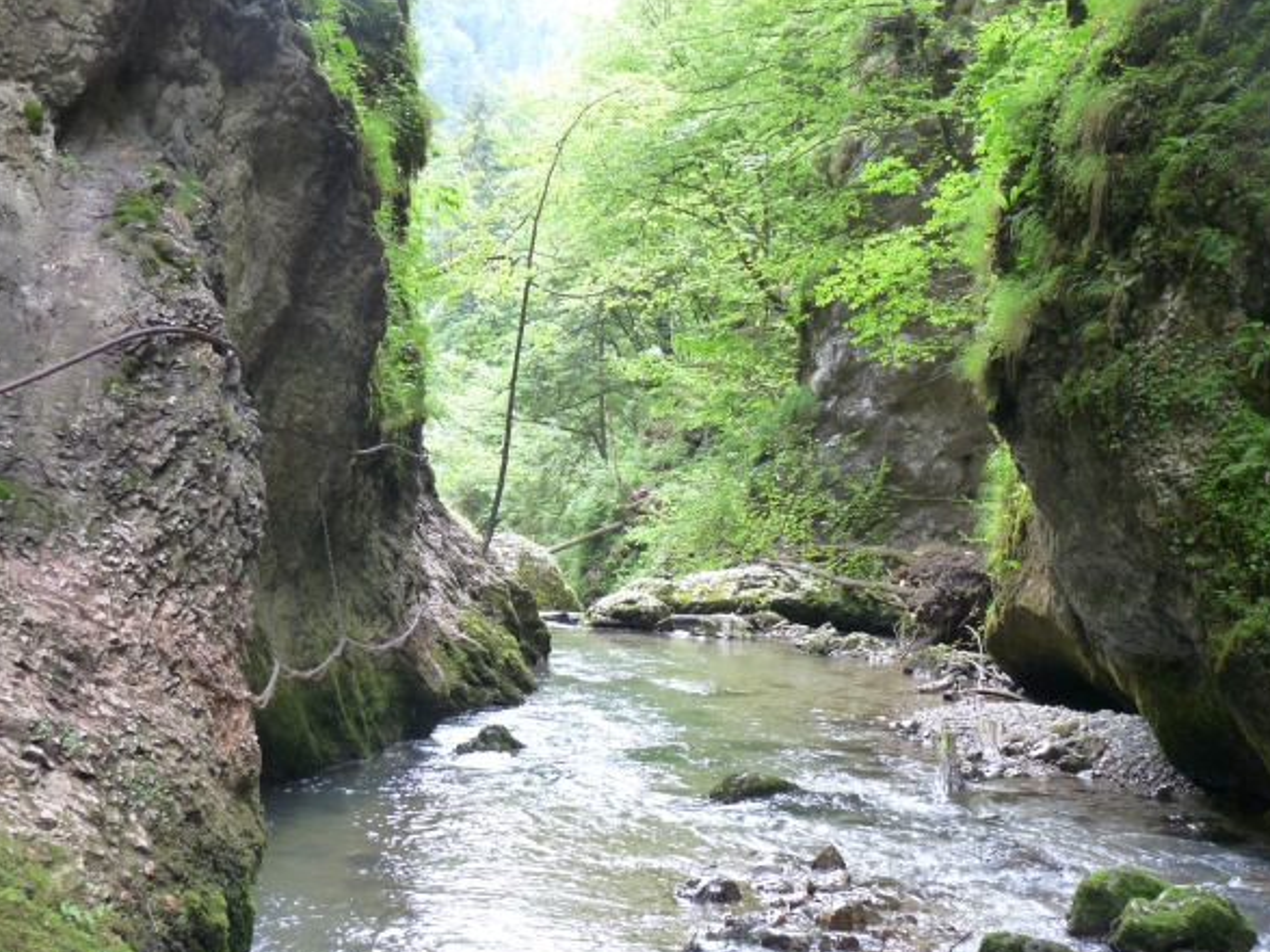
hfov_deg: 39.7
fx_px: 1761
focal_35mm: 48
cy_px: 465
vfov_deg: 30.3
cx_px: 606
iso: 200
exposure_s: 1/30
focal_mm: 7.8
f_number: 3
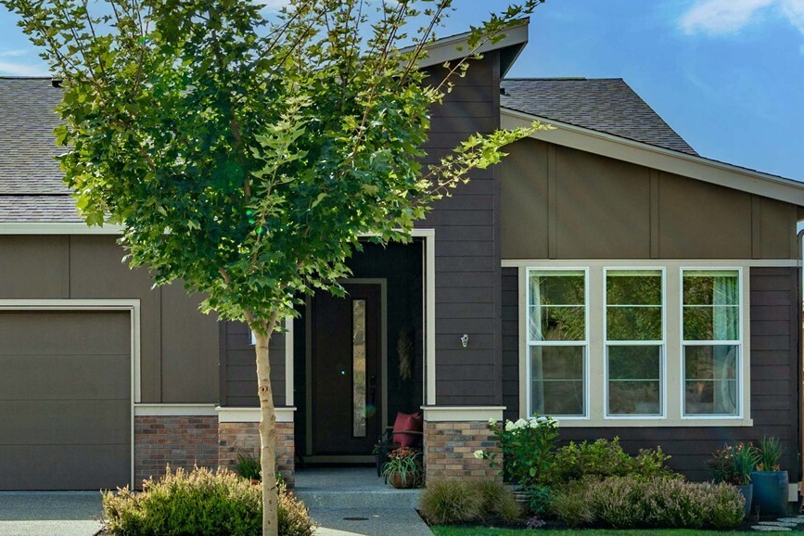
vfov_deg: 28.6
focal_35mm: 47
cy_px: 270
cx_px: 301
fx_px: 1050
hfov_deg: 41.6
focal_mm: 24
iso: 100
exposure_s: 1/320
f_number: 7.1
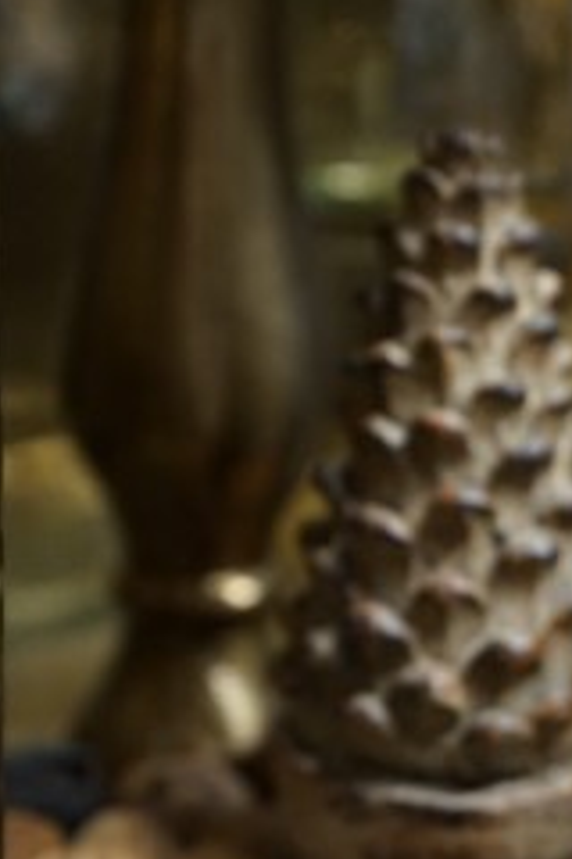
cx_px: 701
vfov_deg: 22.5
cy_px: 601
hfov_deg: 14.7
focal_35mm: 90
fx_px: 2145
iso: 2000
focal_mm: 36
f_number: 4
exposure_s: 1/60
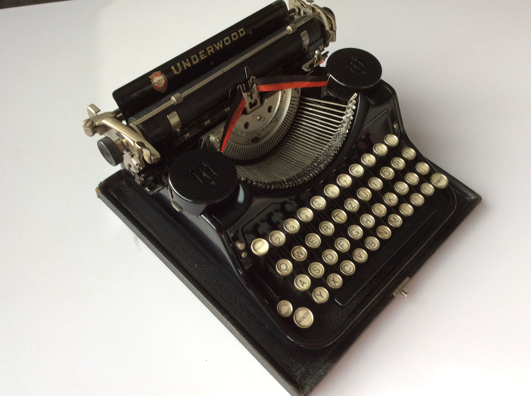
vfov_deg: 44.1
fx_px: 490
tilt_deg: -57.1
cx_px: 266
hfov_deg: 56.9
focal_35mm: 32
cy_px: 198
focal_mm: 3.3
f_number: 2.4
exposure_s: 1/100
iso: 40
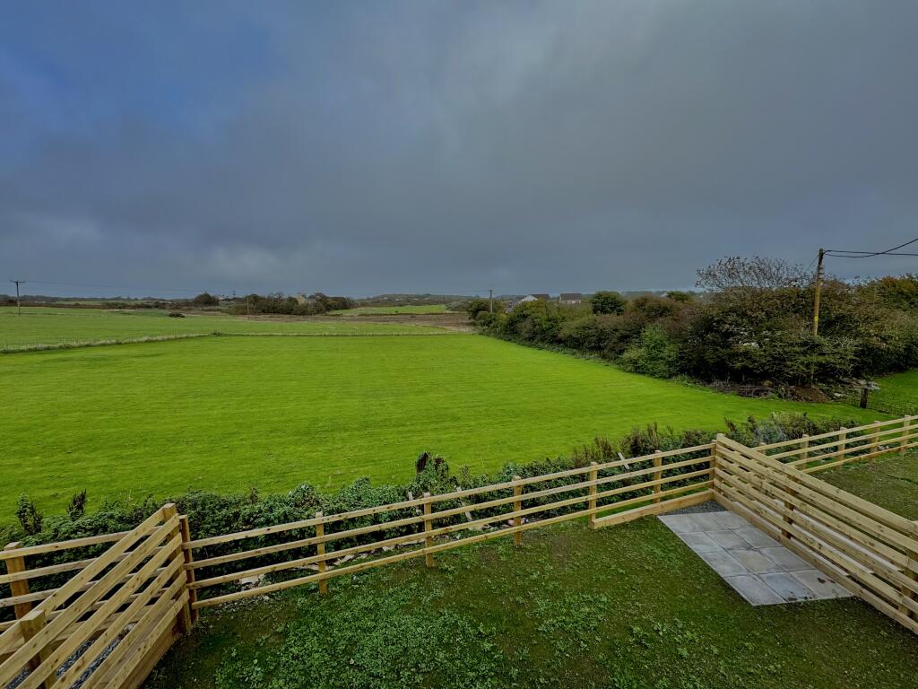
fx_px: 371
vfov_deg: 85.7
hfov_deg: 102.1
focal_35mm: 14
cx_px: 459
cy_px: 344
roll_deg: +1.7
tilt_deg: -6.5
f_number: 2.2
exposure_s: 1/636
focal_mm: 2.22
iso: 40
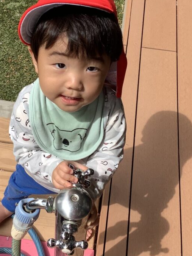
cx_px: 80
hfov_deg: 26.5
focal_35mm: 55
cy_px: 118
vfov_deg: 34.9
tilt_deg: -49.6
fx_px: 407
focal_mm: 3.3
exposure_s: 1/529
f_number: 2.4
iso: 25
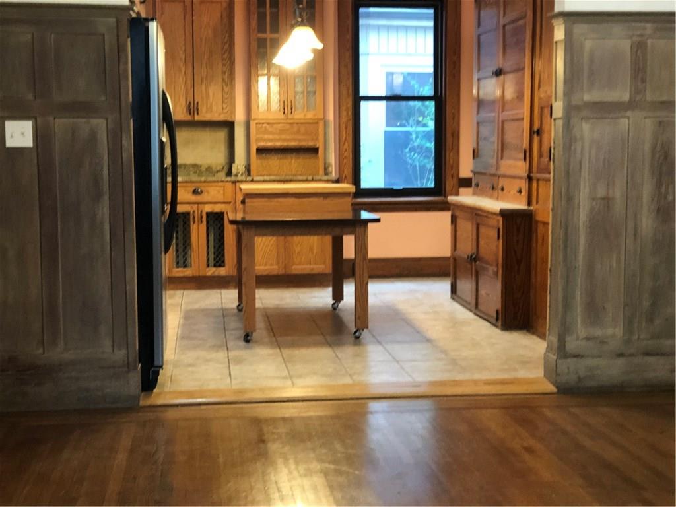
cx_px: 338
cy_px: 254
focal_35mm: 57
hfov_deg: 33.8
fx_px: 1113
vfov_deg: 25.7
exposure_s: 1/30
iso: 400
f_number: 2.8
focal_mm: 6.6
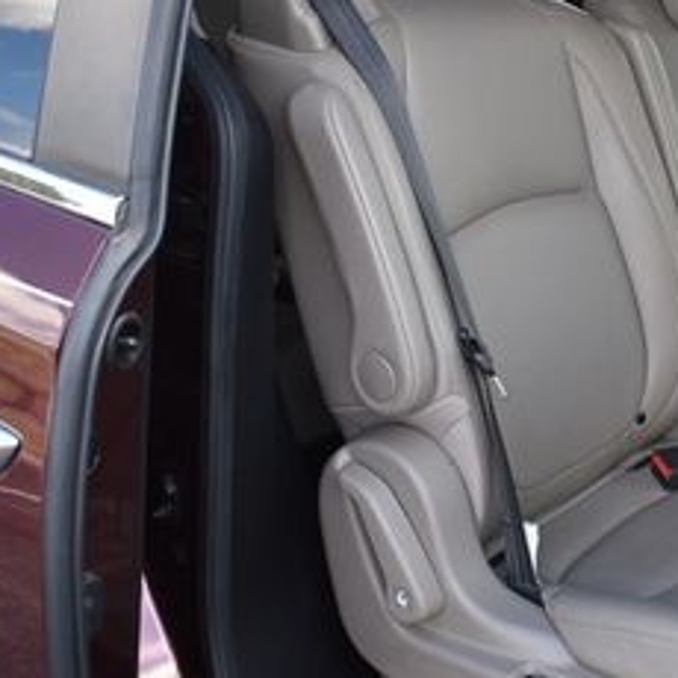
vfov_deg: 26.9
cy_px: 293
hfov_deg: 25.2
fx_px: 1418
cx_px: 719
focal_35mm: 64
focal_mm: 18
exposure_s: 1/250
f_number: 3.5
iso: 400
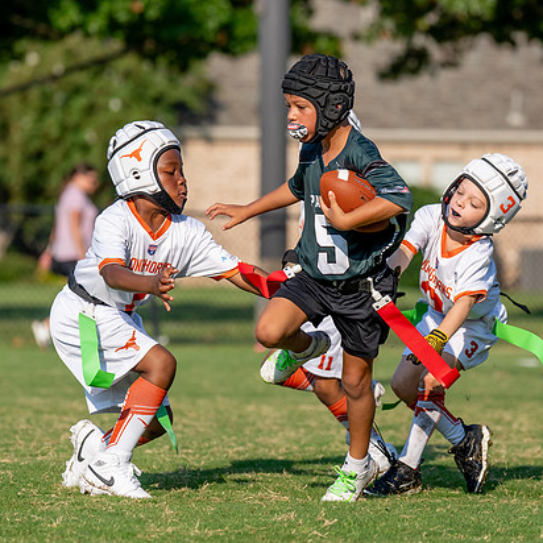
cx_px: 299
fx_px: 4046
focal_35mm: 228
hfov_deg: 7.7
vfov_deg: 7.7
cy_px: 269
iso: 200
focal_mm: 119
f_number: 2.8
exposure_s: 1/4000
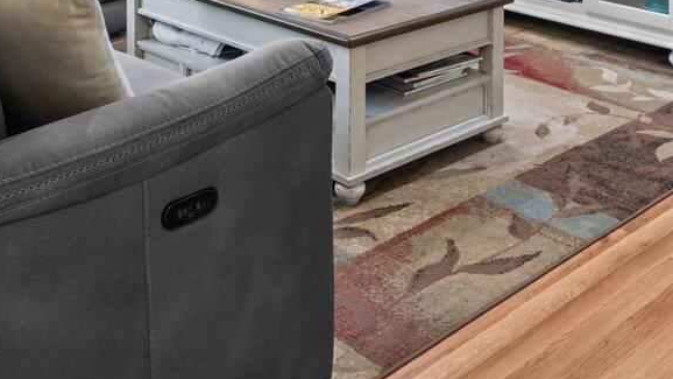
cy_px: -236
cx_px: 375
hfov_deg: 39.8
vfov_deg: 19.2
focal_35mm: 52
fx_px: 928
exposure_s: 1
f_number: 9
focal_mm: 14
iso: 100
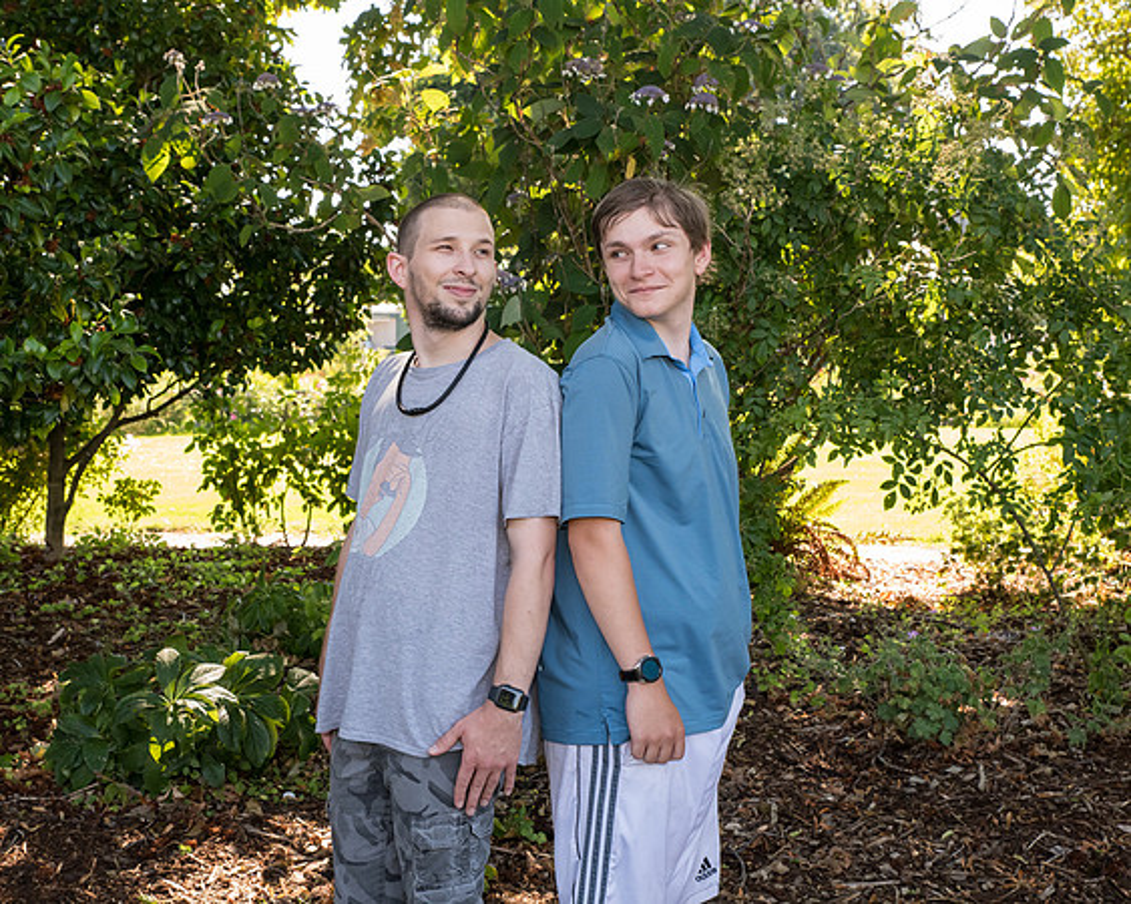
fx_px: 1997
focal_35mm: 60
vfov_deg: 25.5
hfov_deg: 31.6
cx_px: 563
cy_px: 406
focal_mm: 48
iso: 1600
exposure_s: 1/320
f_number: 7.1
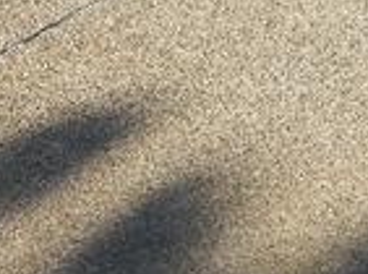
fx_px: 912
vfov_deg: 15.1
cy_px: -204
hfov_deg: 22.2
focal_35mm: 86
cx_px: 345
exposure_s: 1/5000
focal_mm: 5
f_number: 1.8
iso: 50
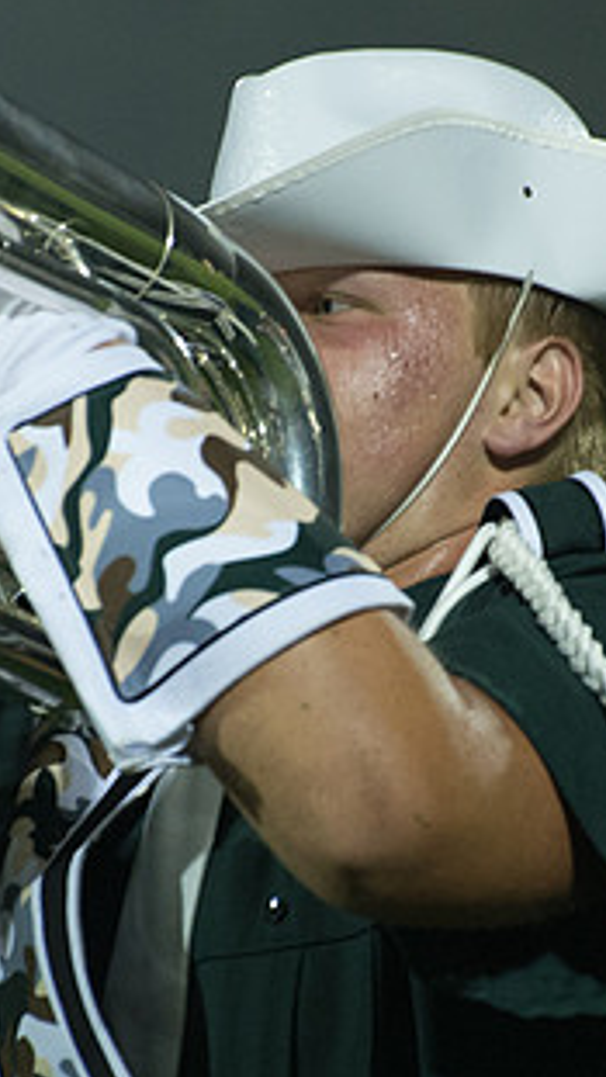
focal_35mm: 566
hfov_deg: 2.1
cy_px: 430
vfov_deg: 3.8
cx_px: 459
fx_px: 16164
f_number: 5.3
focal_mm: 210
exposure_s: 1/160
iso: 4000
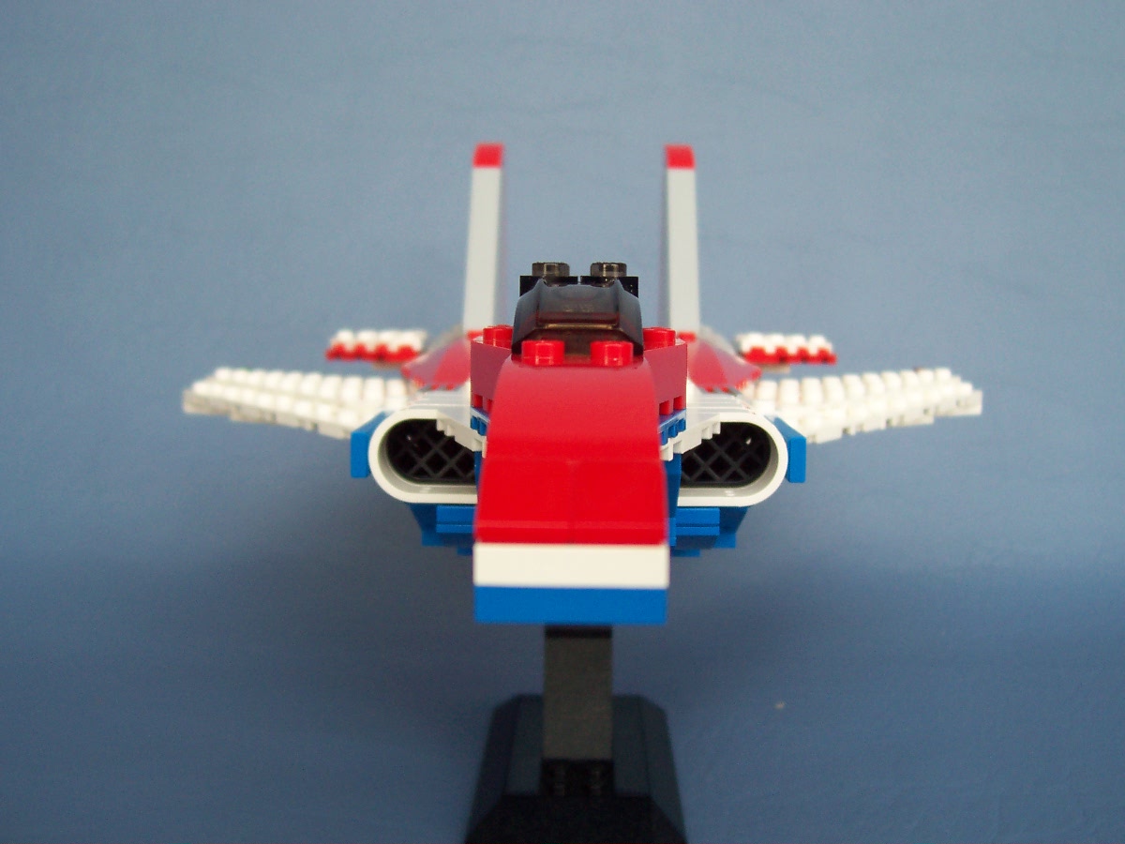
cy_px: 422
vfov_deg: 38.7
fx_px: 1202
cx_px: 562
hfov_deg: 50.1
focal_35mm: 37
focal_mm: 5.6
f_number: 2.8
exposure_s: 1/180
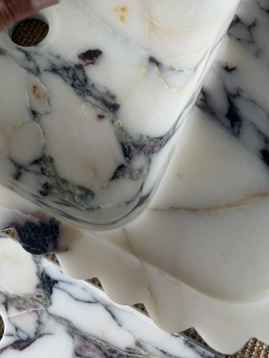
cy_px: 50
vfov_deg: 41.9
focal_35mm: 42
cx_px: 63
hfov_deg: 33.6
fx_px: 435
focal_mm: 6.76
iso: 64
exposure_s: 1/251
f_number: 1.78
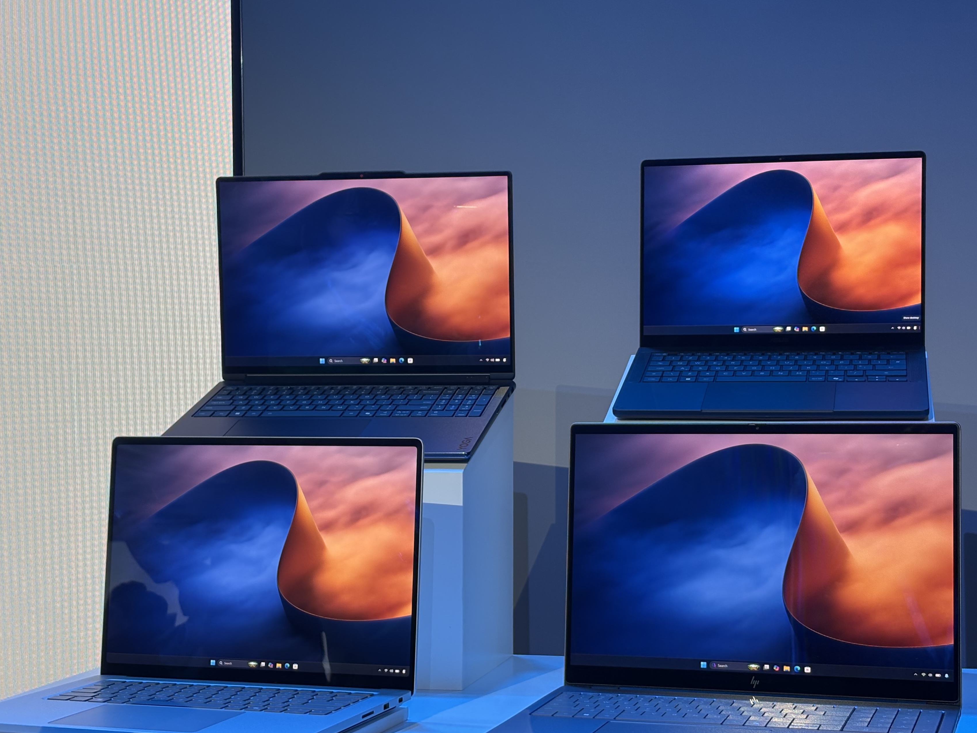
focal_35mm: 62
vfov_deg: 23.6
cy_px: 404
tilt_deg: +0.3
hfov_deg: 31.2
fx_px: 1750
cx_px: 526
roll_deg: +1.0
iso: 50
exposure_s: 1/86
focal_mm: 5.96
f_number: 1.6
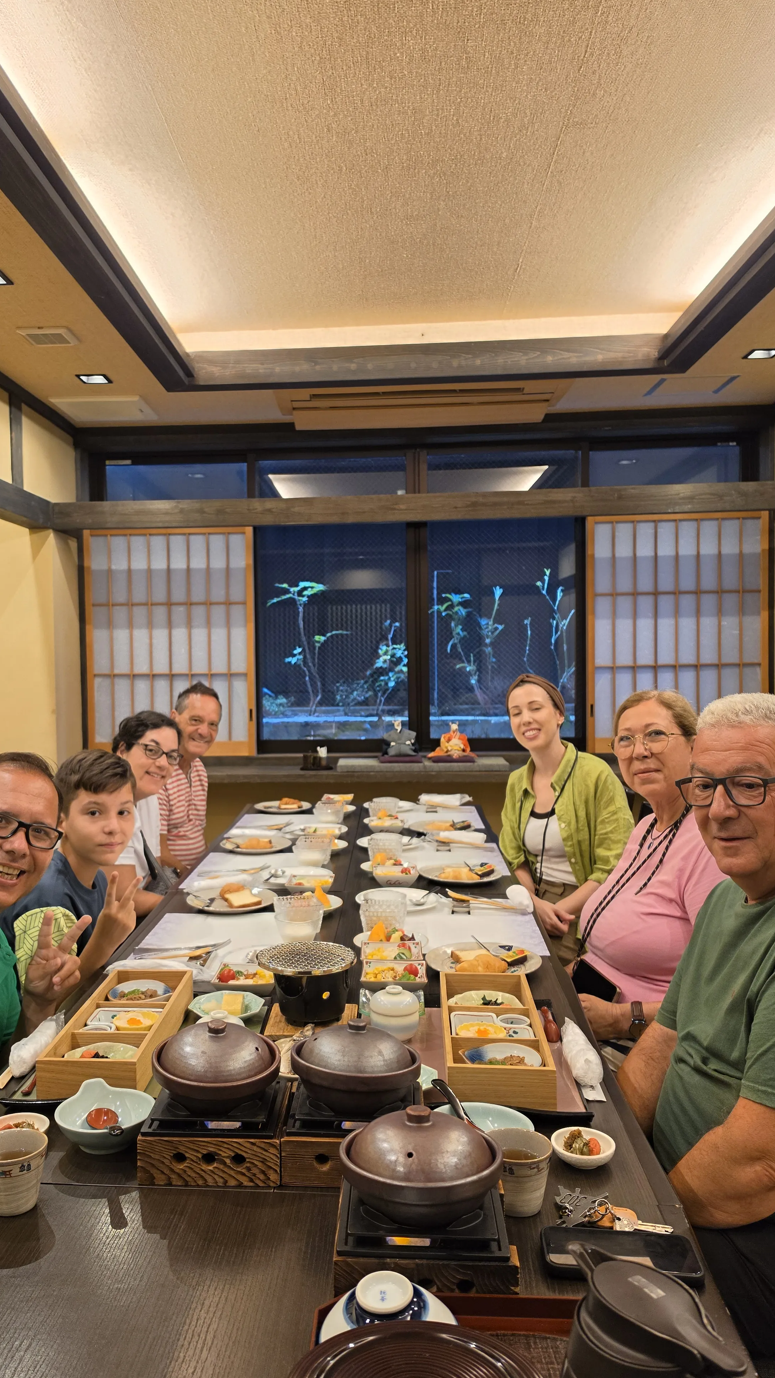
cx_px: 324
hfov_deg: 44.2
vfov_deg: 71.9
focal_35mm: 26
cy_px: 704
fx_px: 950
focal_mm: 6.5
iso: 100
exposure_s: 1/100
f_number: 1.4
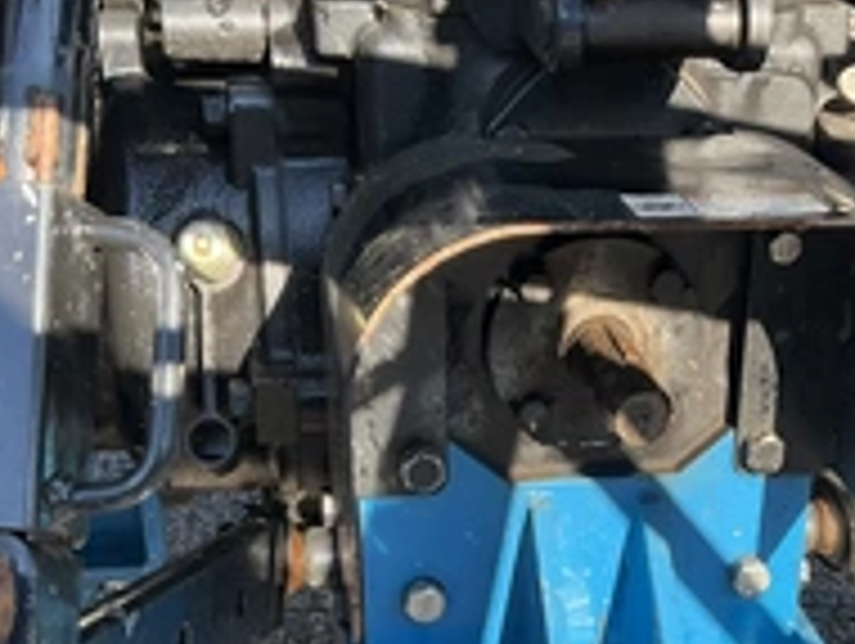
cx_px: 590
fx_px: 1509
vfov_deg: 23.4
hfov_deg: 31.3
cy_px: 581
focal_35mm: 61
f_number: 1.8
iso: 25
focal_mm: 3
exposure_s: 1/309
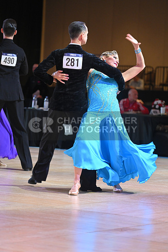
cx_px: 84
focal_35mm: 140
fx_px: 979
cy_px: 126
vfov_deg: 14.7
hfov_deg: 9.8
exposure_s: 1/250
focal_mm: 140
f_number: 4
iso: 2000
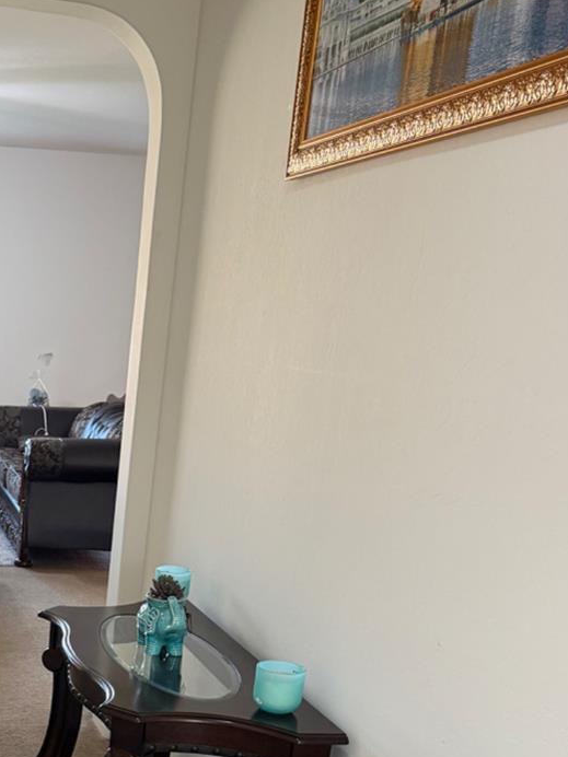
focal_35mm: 52
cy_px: 708
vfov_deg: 34.4
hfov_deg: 26.4
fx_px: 1138
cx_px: -17
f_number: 1.78
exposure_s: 1/60
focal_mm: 6.76
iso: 320
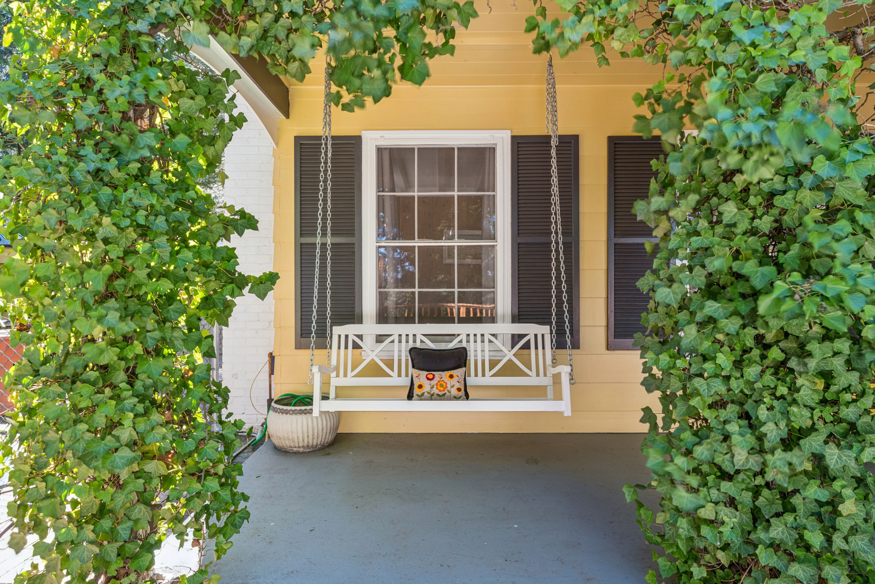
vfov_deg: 58.6
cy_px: 292
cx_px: 438
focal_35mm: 21
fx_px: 520
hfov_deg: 80.1
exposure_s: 1/1.25
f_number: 22
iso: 100
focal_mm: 21.4
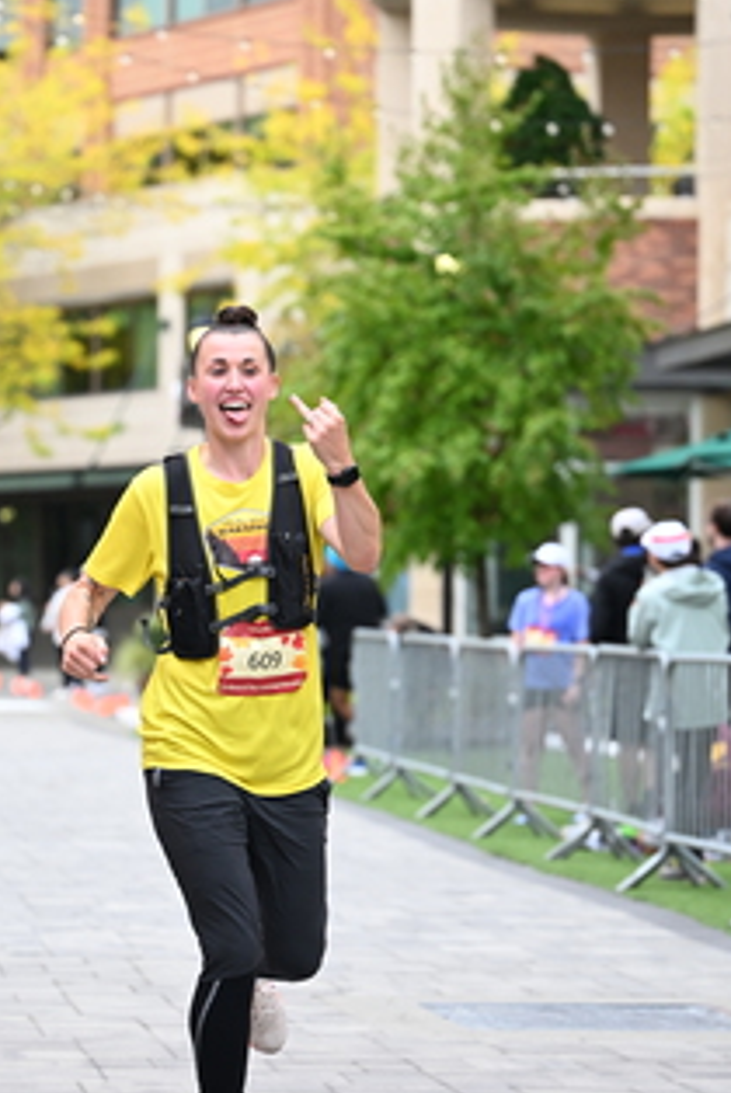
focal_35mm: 147
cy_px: 522
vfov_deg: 13.9
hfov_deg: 9.3
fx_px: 4467
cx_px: 176
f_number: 2.8
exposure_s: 1/2000
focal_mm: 84
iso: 640
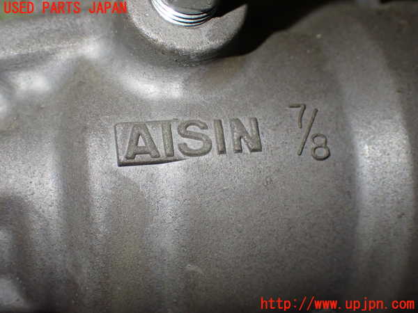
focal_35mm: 58
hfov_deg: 33.2
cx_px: 209
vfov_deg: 25.2
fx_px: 700
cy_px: 156
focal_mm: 10.35
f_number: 3.5
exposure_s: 1/80
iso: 800
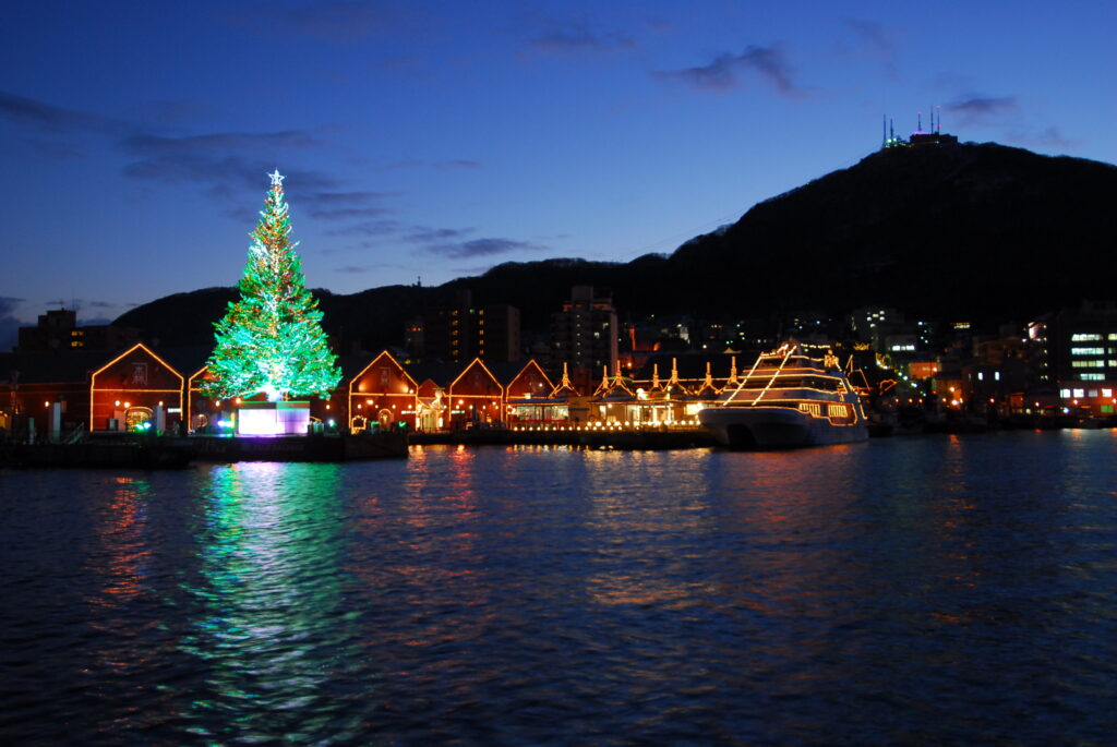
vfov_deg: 37.0
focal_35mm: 36
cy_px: 374
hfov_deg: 53.1
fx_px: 1118
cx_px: 558
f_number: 5
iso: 400
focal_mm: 24
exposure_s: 1/5
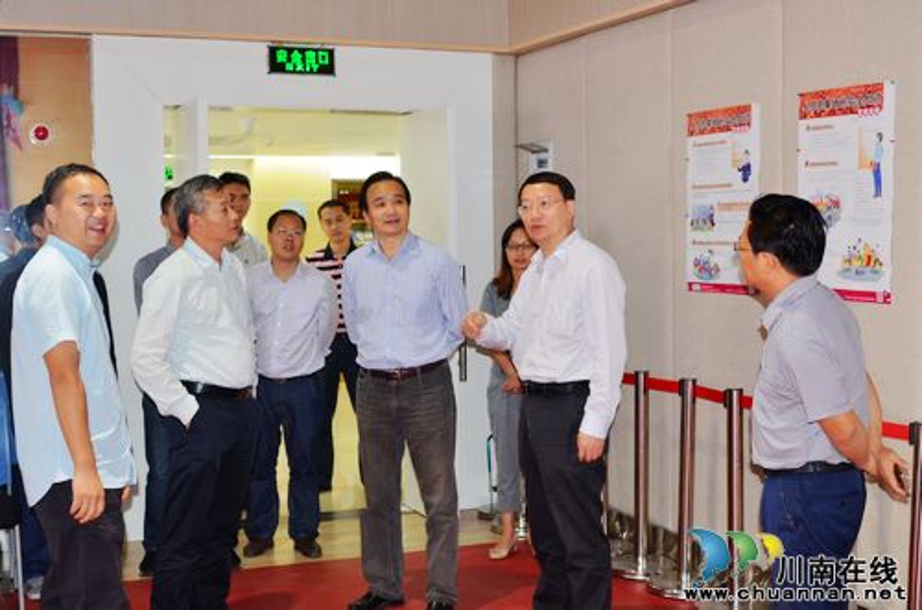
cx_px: 461
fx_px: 1303
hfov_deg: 39.0
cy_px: 305
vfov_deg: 26.4
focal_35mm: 51
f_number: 4.8
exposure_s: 1/60
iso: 640
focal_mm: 34
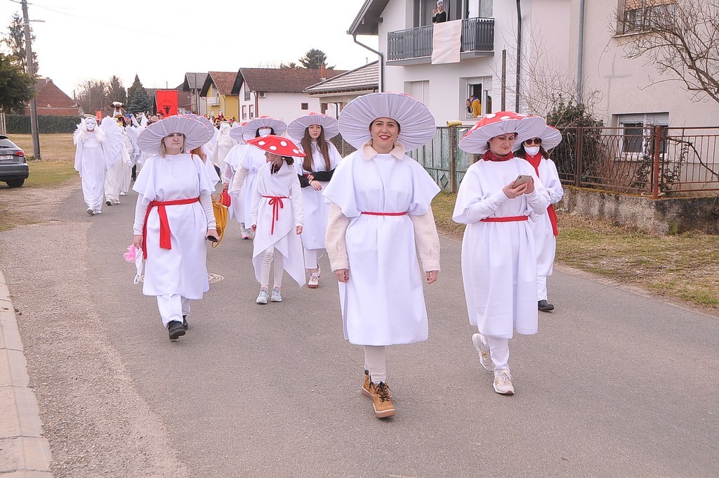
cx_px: 360
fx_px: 957
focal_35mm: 48
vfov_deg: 28.0
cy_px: 239
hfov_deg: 41.2
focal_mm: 32
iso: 250
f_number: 7.1
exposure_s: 1/200
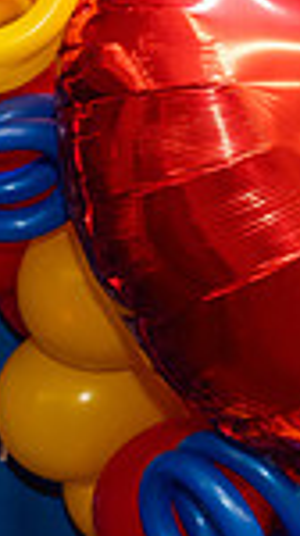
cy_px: 678
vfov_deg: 13.7
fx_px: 2157
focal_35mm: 152
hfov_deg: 7.0
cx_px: -649
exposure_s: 1/160
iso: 1250
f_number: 4
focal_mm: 36
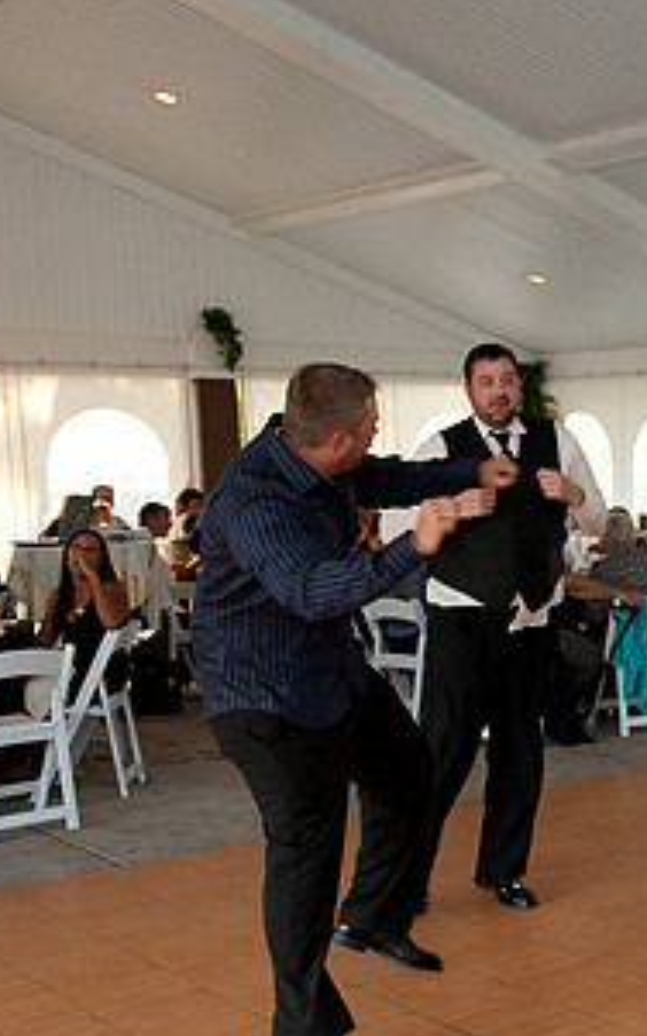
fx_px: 1609
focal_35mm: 57
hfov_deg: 20.8
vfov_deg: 35.5
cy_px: 630
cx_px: 836
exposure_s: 1/100
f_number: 5
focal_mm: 29
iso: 1250
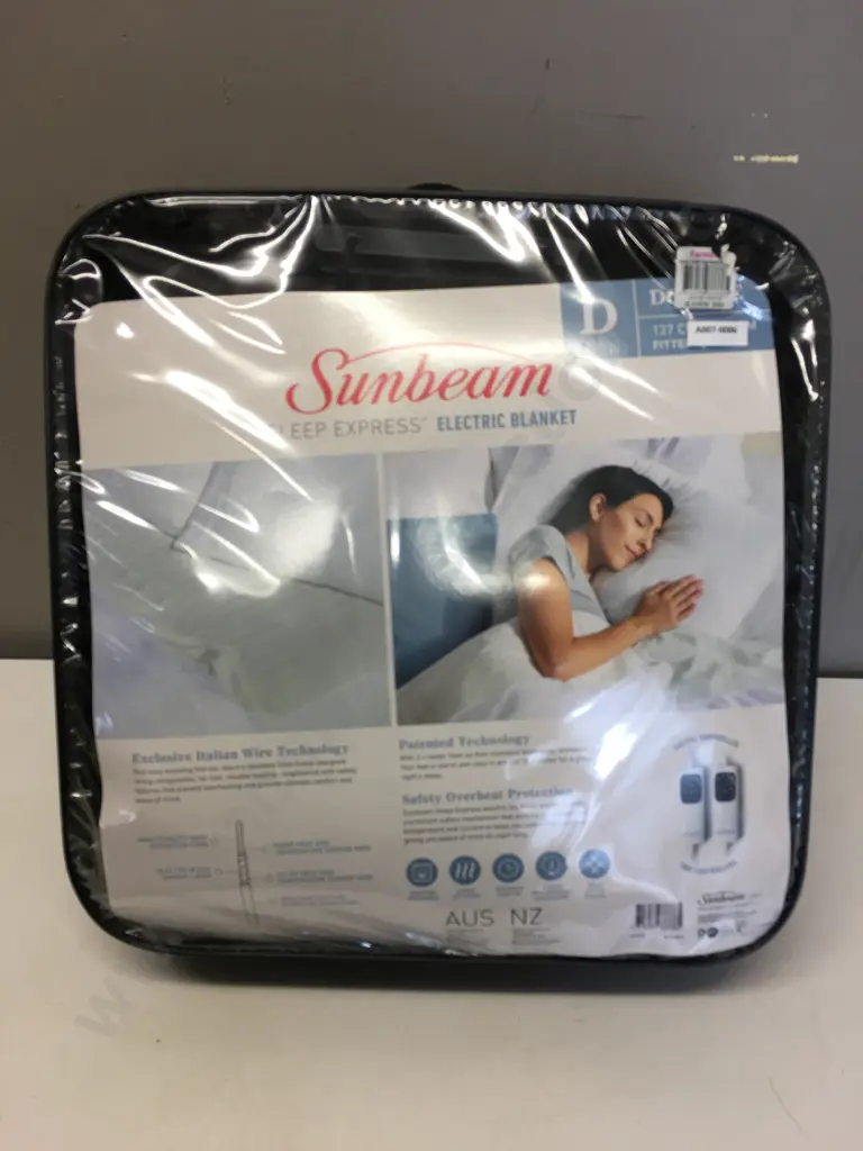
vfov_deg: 61.7
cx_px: 432
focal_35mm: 29
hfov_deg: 48.2
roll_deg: -1.8
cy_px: 576
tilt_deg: -35.9
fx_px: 964
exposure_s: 1/33
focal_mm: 4.15
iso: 25
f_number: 2.2
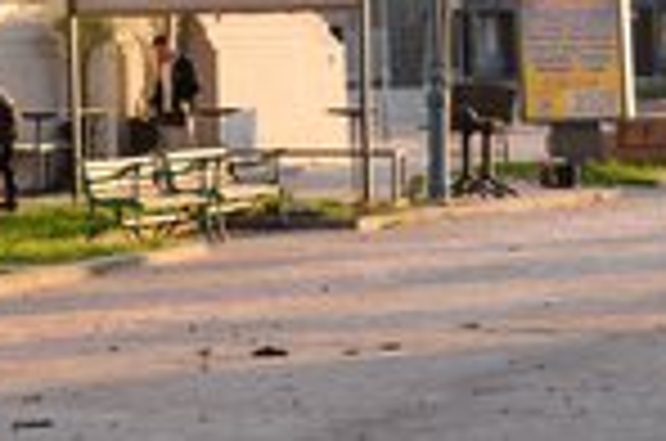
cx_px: -32
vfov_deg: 6.7
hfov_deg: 10.1
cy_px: 50
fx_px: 3747
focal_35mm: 203
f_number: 2.8
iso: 160
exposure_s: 1/320
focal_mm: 50
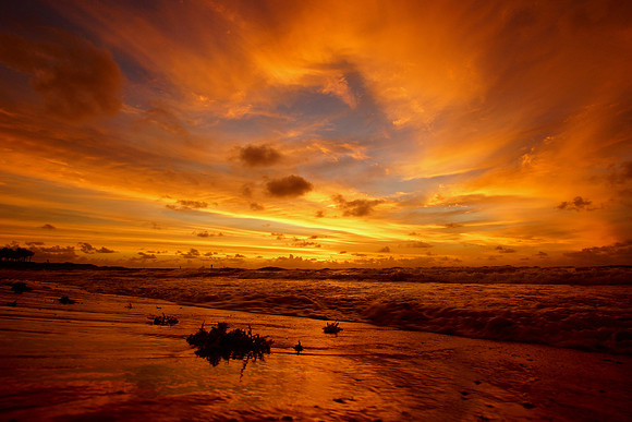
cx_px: 316
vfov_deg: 72.1
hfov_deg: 95.0
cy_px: 211
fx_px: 290
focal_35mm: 16
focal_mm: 11
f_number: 9
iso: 200
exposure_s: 1/50
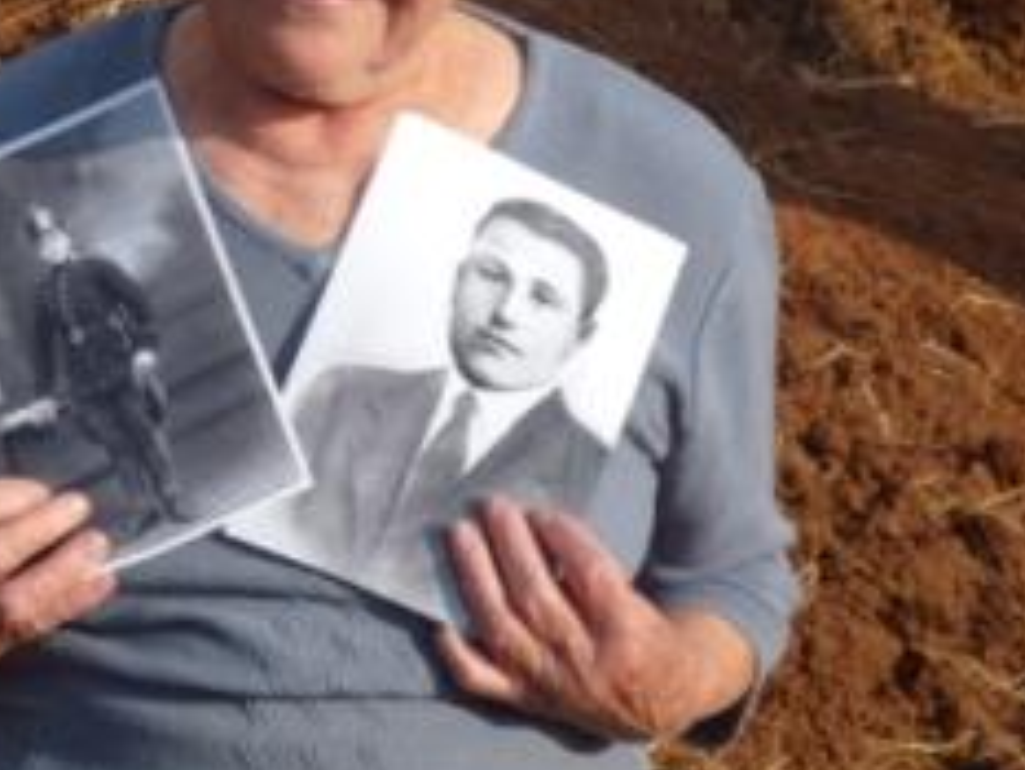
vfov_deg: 8.9
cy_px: 163
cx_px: 422
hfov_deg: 11.8
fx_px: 4948
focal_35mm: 167
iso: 100
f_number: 5.8
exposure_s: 1/250
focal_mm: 15.5
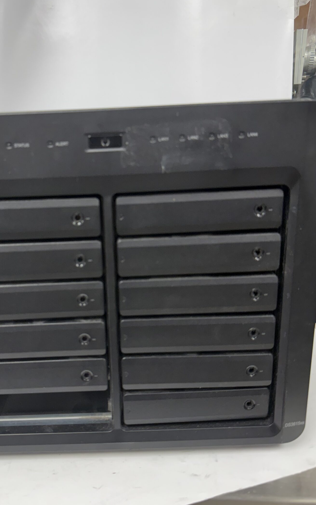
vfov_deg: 61.2
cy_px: 255
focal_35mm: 31
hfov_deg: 40.1
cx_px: 104
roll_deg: +2.8
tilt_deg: -12.6
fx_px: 427
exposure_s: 1/120
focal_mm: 6.76
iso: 160
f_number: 1.78
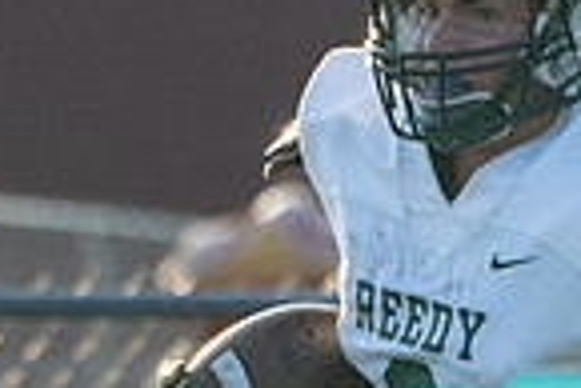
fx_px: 46978
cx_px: -443
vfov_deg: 0.5
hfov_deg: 0.7
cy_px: 47
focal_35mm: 2908
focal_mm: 400
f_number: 8
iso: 1600
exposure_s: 1/1250
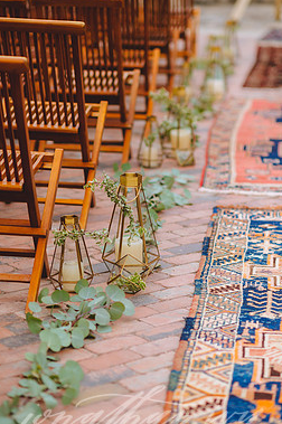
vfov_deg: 20.2
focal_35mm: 101
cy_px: 211
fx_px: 1189
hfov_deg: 13.5
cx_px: 133
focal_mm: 85
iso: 200
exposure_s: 1/3200
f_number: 2
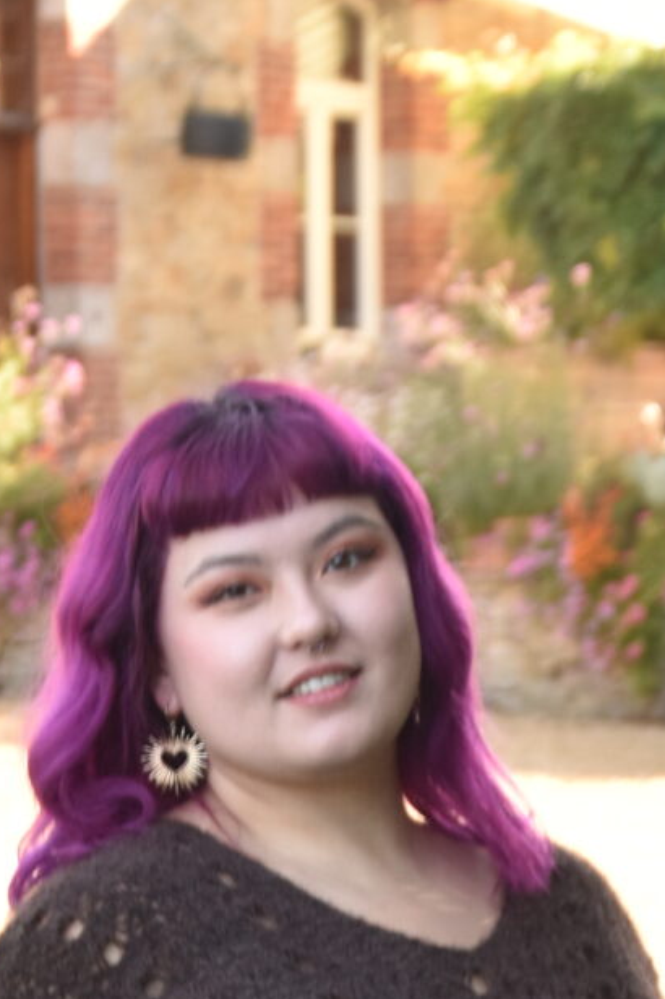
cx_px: 325
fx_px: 7267
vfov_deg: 7.7
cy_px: 1709
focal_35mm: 262
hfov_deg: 5.2
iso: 320
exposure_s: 1/125
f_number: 4.8
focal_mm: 42
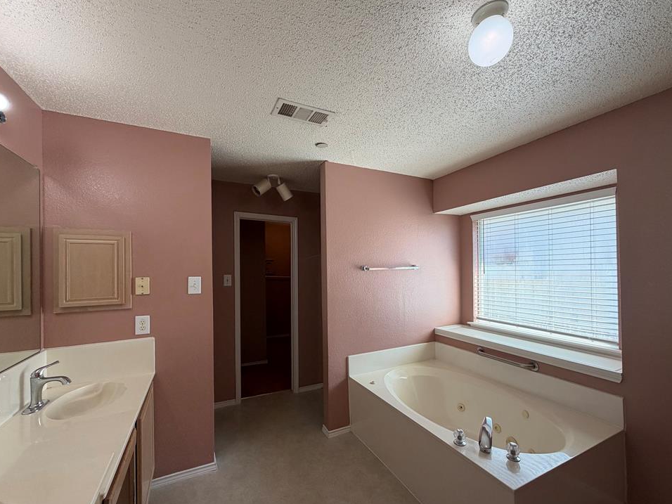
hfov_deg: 98.2
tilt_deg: +0.0
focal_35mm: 15
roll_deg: +0.6
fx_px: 291
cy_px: 265
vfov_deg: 81.7
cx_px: 340
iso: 80
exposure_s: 1/121
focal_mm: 2.22
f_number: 2.2
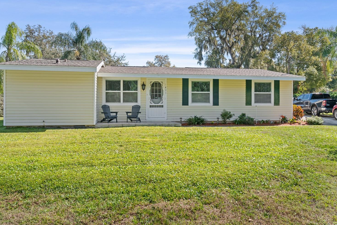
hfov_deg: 69.3
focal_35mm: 26
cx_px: 158
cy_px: 112
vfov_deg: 49.5
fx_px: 243
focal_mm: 16
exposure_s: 1/160
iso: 400
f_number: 8
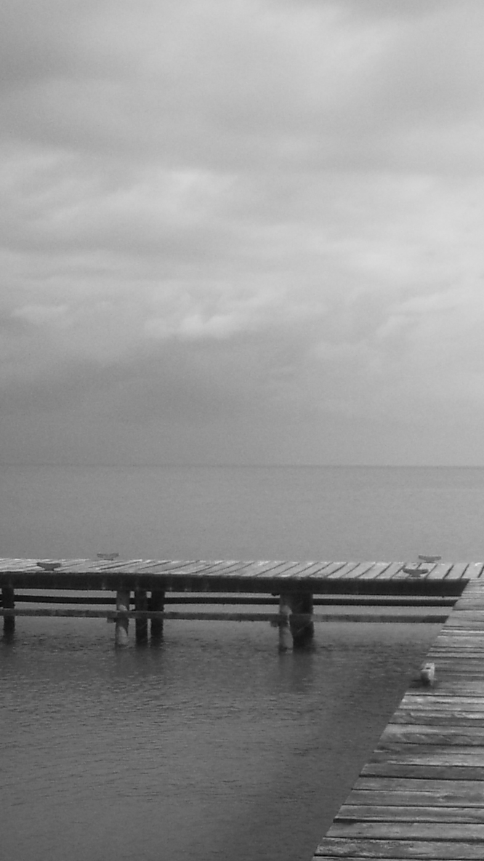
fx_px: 1209
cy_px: 428
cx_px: 494
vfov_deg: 39.2
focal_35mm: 53
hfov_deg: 21.7
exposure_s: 1/4000
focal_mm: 7.5
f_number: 3.2
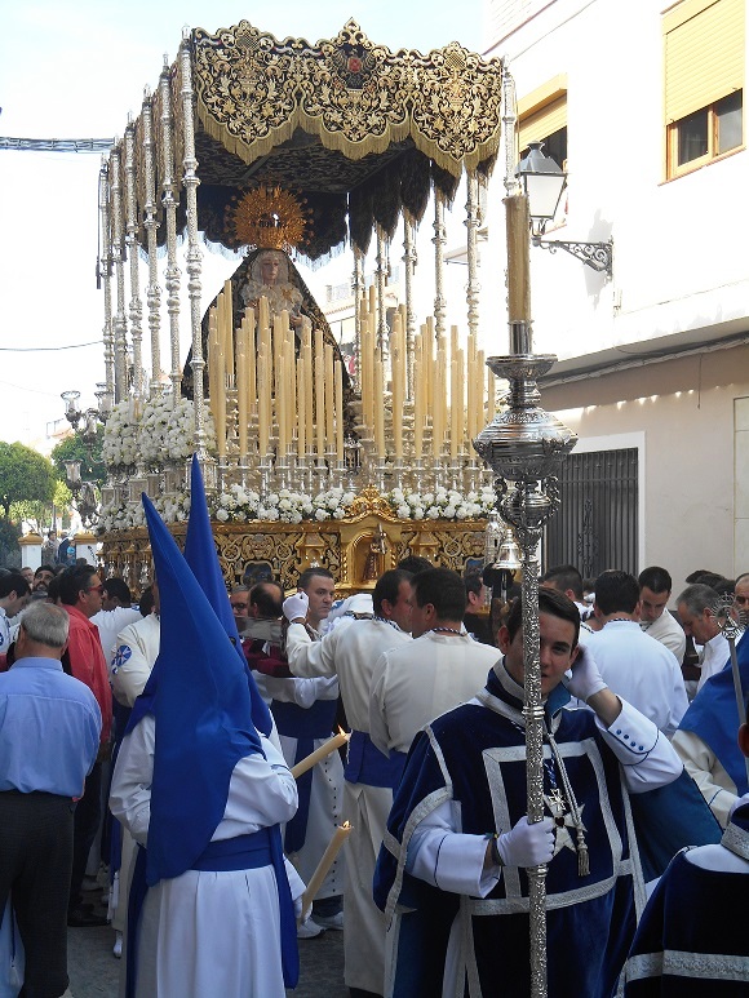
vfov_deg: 36.2
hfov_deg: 27.5
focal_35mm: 53
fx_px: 1529
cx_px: 374
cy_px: 499
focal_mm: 9.5
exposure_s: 1/200
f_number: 4.2
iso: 80
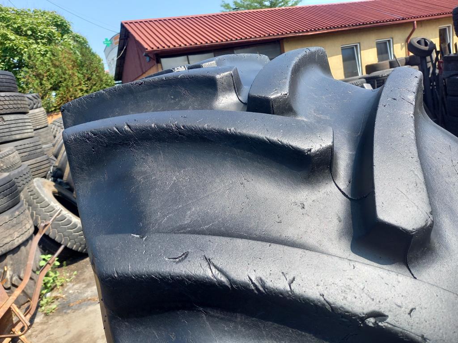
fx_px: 331
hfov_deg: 69.4
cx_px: 229
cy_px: 172
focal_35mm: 25
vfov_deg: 54.9
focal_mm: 4.65
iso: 50
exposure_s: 1/352
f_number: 1.8
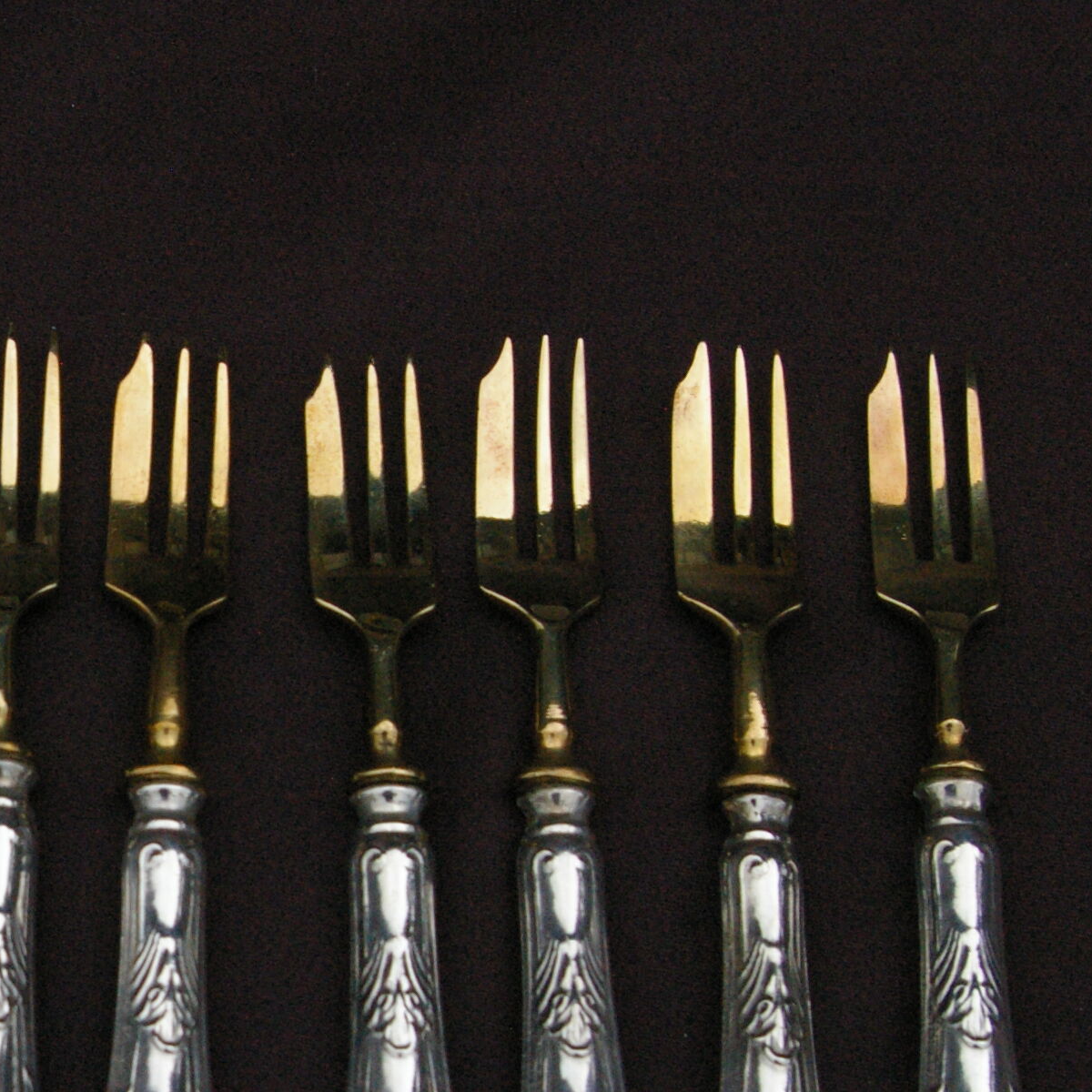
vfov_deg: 20.8
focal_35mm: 83
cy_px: 772
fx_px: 2962
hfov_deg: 19.8
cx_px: -162
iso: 1600
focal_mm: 26
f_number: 8
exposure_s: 1/750
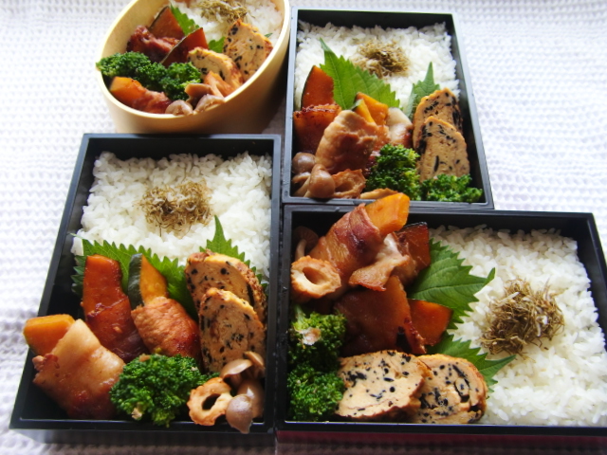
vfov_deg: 42.9
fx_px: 579
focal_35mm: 33
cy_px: 228
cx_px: 304
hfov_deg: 55.4
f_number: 2.7
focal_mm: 5.8
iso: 100
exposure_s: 1/80
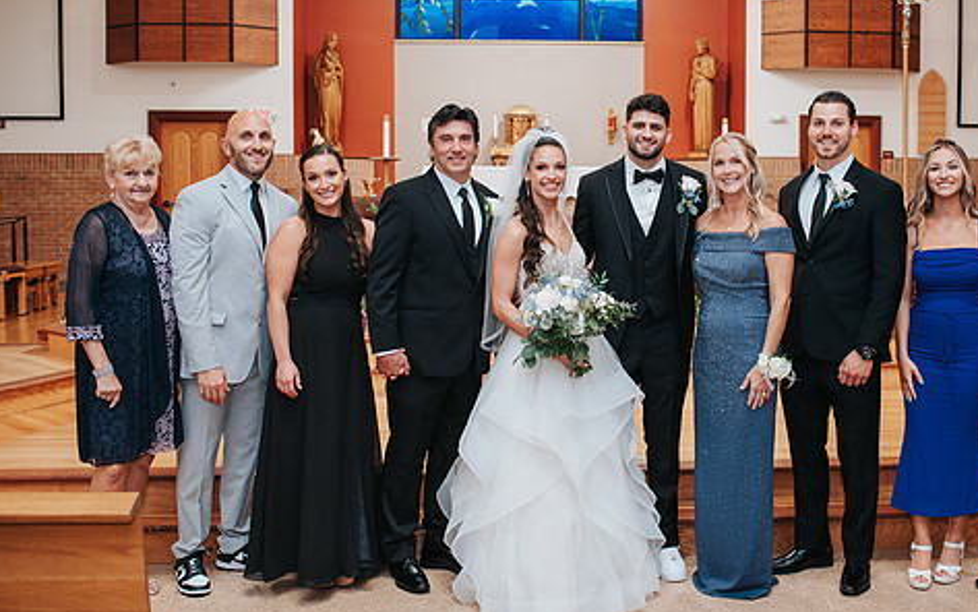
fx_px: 1173
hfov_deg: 45.0
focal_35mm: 44
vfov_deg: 29.2
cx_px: 583
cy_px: 264
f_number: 2.8
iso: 1000
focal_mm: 35
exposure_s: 1/125
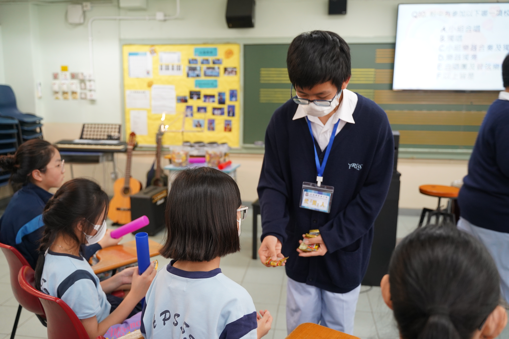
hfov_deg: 61.9
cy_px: 170
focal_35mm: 30
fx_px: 424
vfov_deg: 43.6
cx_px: 254
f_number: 2.8
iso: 1600
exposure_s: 1/160
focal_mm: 30
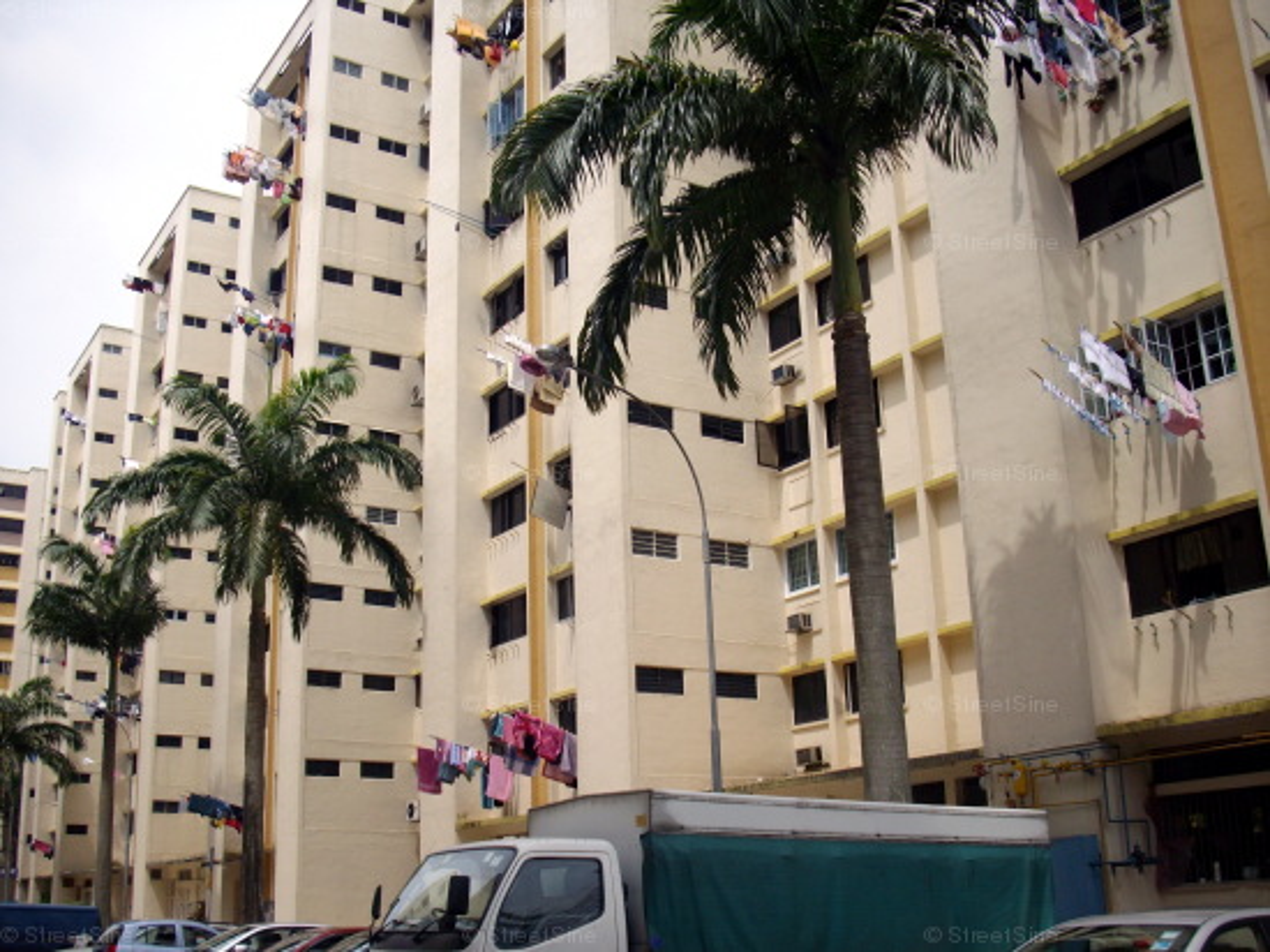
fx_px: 1357
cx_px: 635
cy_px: 476
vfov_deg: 38.6
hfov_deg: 50.2
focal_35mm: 37
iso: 80
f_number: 5.6
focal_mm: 6.2
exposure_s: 1/400
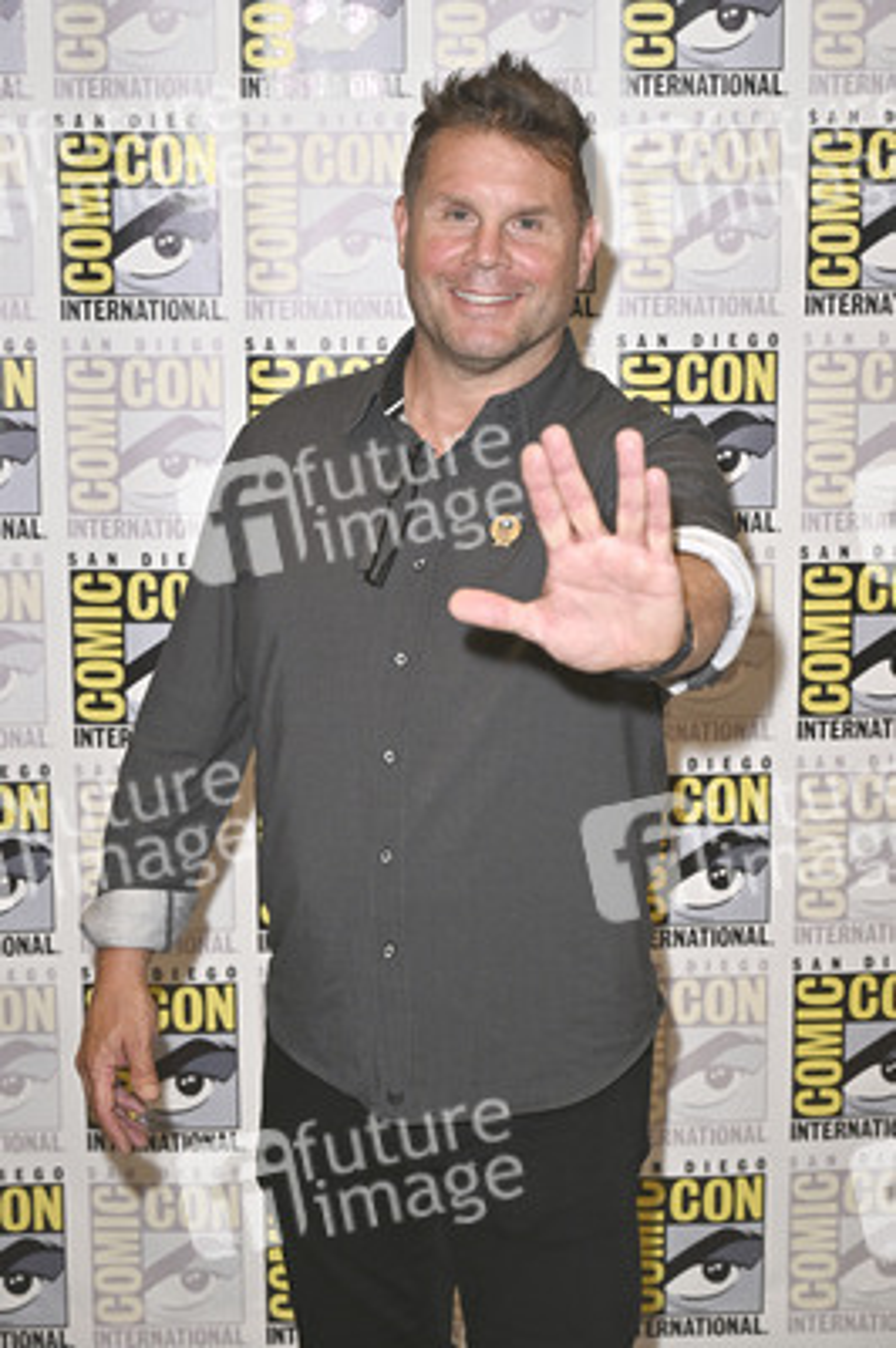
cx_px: 448
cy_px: 674
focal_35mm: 65
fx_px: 2431
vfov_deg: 31.0
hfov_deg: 20.9
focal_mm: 65
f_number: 6.3
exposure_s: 1/250
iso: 2000
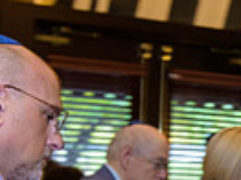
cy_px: 251
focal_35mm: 145
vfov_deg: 10.0
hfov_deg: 12.9
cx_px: 357
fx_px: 1009
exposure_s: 1/125
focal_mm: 34
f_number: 3.2
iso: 1250
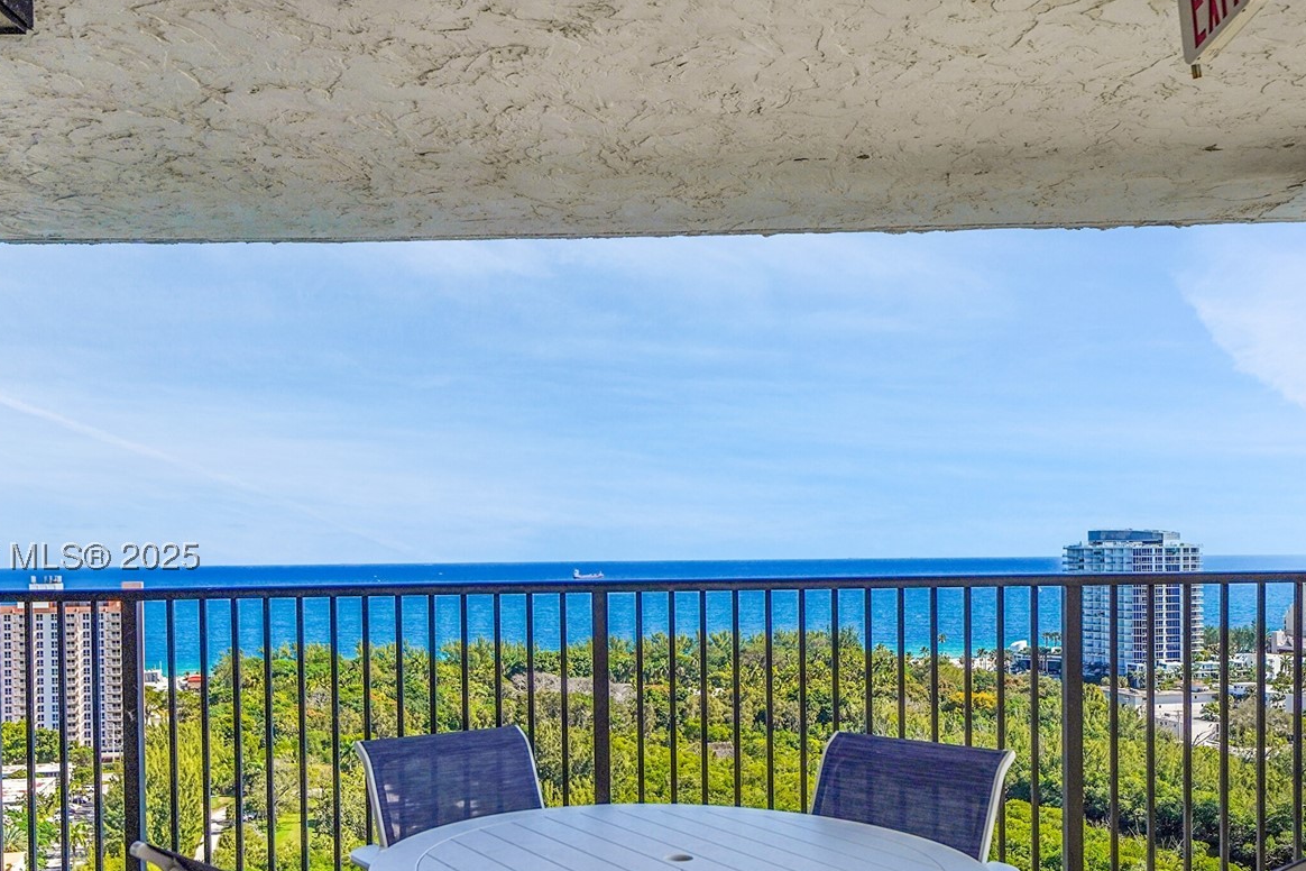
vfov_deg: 37.5
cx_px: 613
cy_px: 563
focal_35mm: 35
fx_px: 1270
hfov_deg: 54.4
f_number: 4
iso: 400
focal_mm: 24
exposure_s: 1/3200
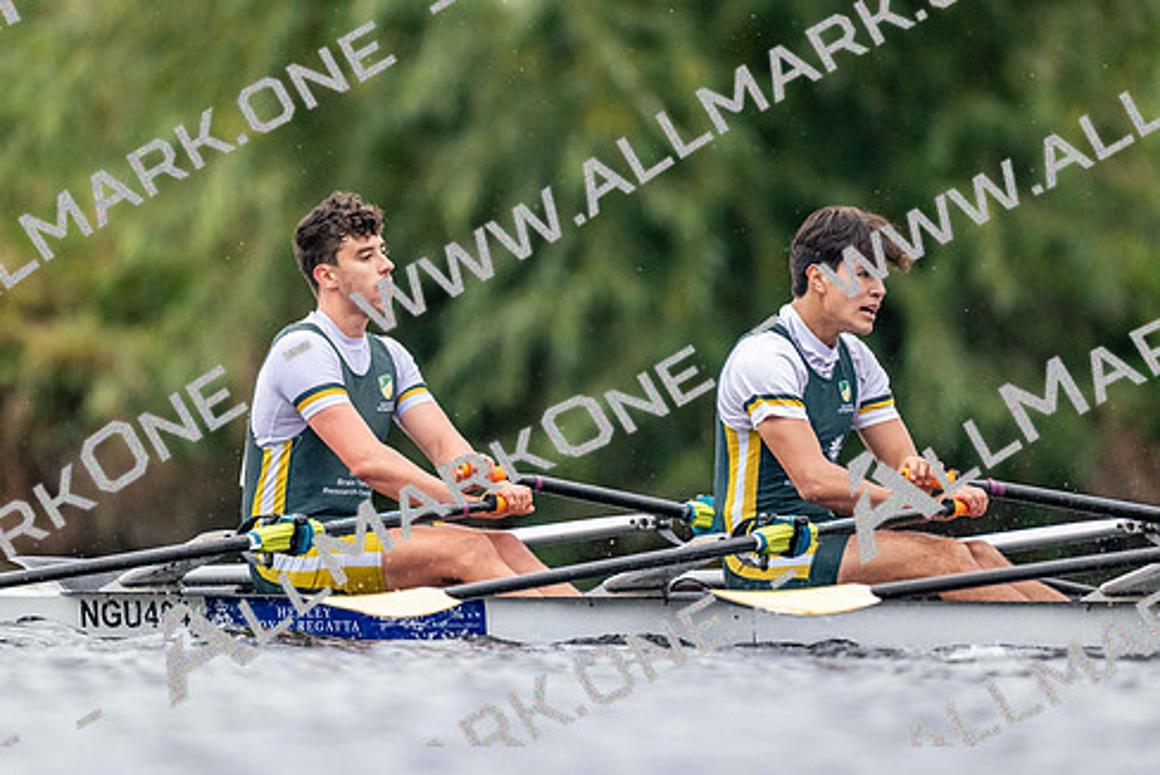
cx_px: 644
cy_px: 339
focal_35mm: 713
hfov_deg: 2.9
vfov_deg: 1.9
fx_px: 22987
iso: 4000
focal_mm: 600
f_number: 4
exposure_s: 1/2500
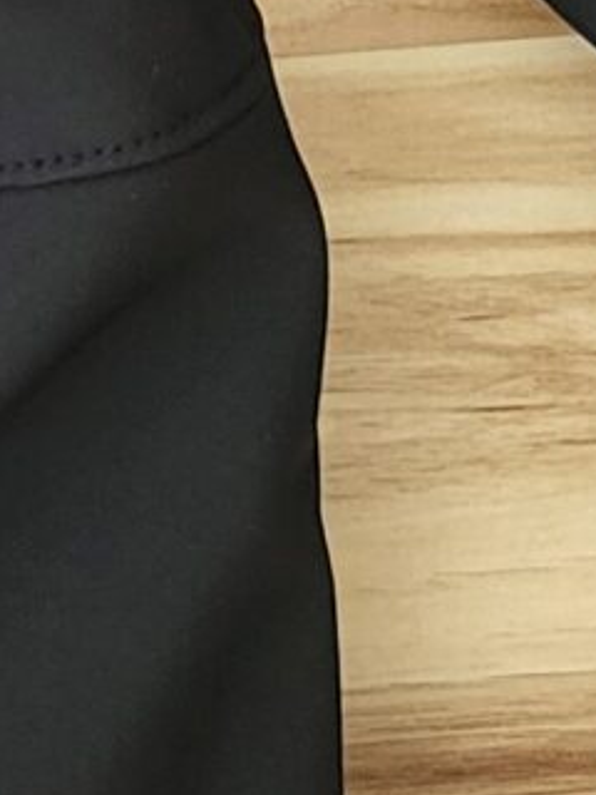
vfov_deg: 9.0
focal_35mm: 208
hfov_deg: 6.7
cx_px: -1001
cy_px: -723
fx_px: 4775
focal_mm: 5.4
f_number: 1.8
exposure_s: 1/50
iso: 320
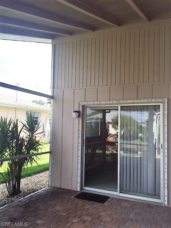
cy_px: 114
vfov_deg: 61.7
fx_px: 191
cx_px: 86
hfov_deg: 48.2
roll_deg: +0.7
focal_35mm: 29
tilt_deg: +3.2
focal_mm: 4.15
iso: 32
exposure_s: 1/314
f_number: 2.2
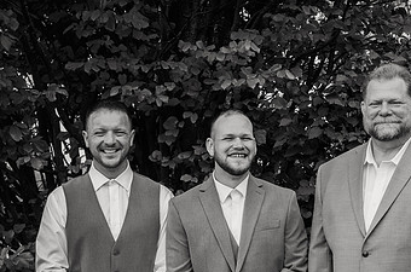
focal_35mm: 141
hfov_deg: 14.5
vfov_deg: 9.7
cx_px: 312
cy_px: 200
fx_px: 1604
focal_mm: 55
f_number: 7.1
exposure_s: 1/200
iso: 200
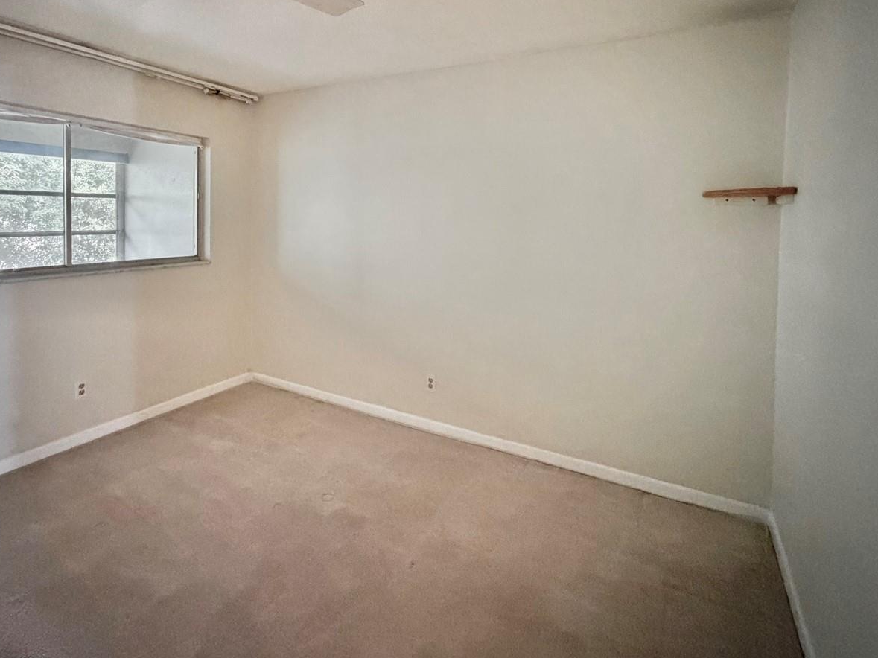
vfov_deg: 67.0
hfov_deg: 84.4
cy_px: 226
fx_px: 482
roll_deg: -1.0
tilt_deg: -2.3
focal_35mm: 19
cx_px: 394
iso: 1250
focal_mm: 2.22
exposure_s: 1/40
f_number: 2.2
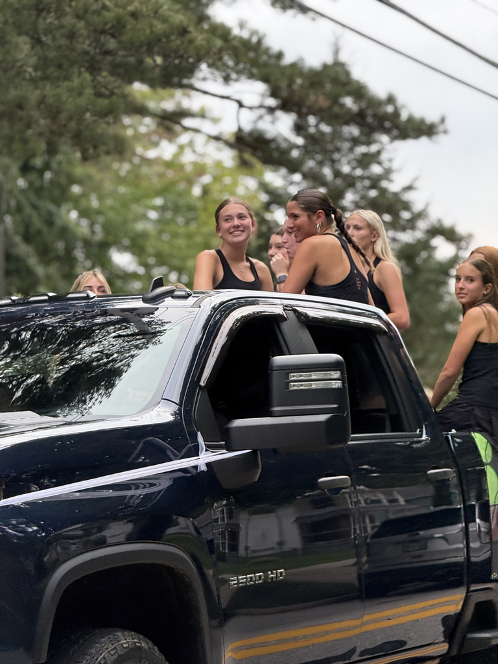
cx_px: 249
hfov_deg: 12.3
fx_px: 2302
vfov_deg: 16.4
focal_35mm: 120
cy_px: 332
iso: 64
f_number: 2.8
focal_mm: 15.7
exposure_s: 1/112
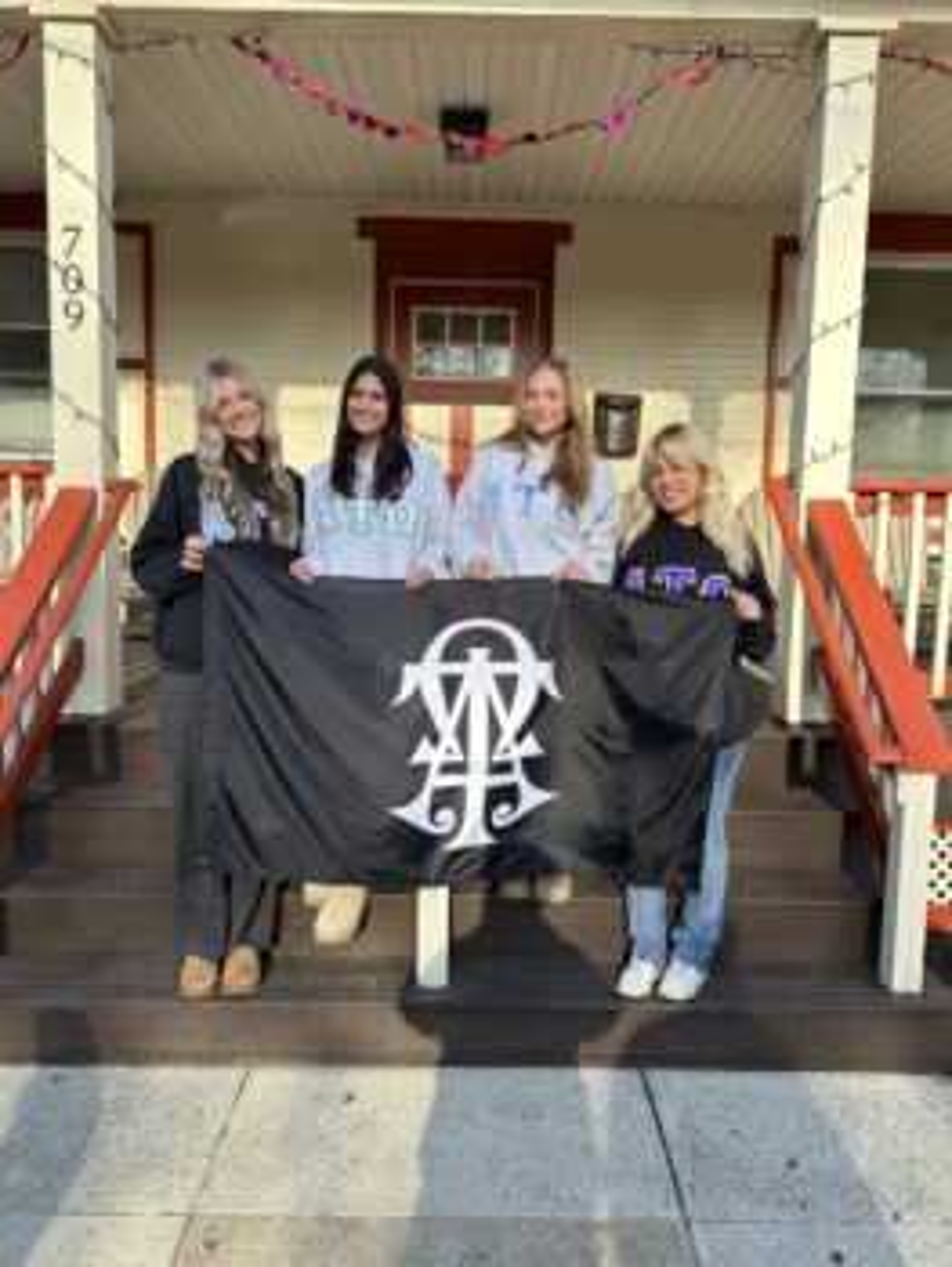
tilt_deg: -6.5
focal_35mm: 24
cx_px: 476
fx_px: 879
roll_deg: -2.7
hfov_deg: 56.9
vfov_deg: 71.6
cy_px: 634
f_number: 1.78
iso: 80
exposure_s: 1/1029
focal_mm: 6.86
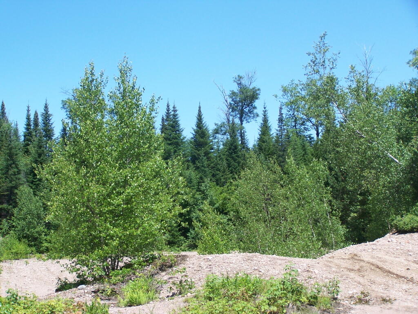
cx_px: 209
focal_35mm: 69
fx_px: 833
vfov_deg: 21.3
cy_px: 157
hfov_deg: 28.2
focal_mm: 11.5
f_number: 3.2
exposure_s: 1/640
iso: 80
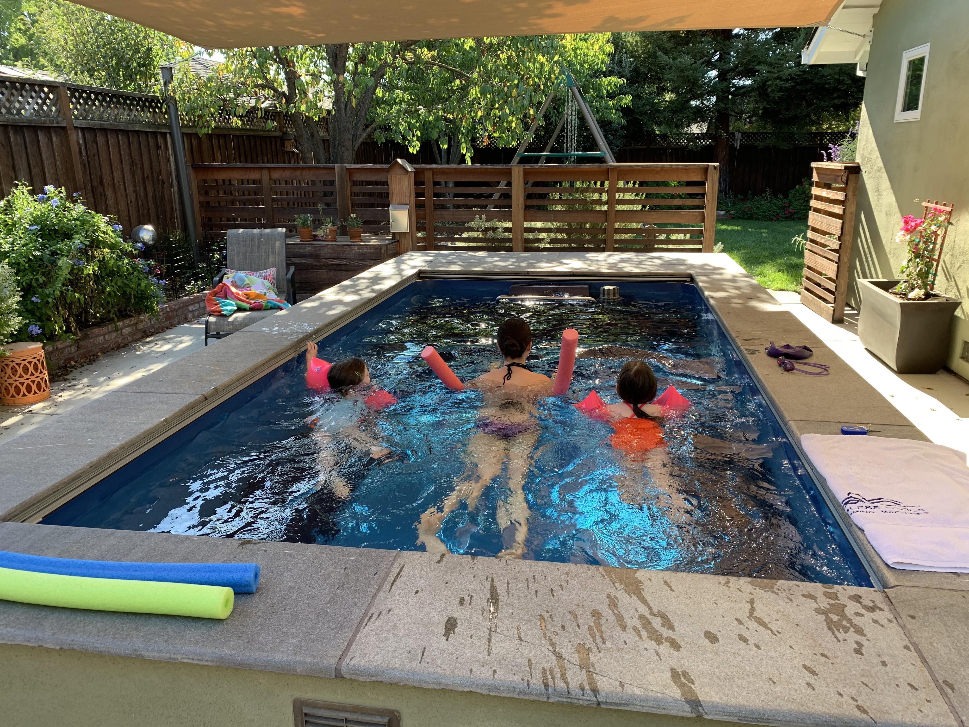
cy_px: 364
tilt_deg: -13.2
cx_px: 484
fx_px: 728
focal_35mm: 26
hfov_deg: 67.3
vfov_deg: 53.1
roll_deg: -0.4
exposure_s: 1/138
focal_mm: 4.25
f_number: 1.8
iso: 25
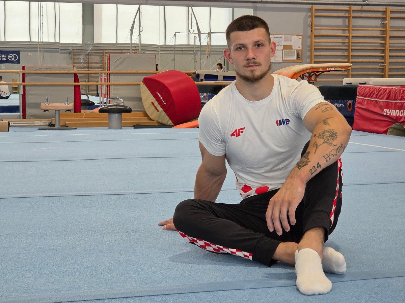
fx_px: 807
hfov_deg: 28.2
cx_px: 202
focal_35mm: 69
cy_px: 152
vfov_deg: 21.3
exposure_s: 1/100
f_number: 2.4
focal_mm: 7
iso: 125
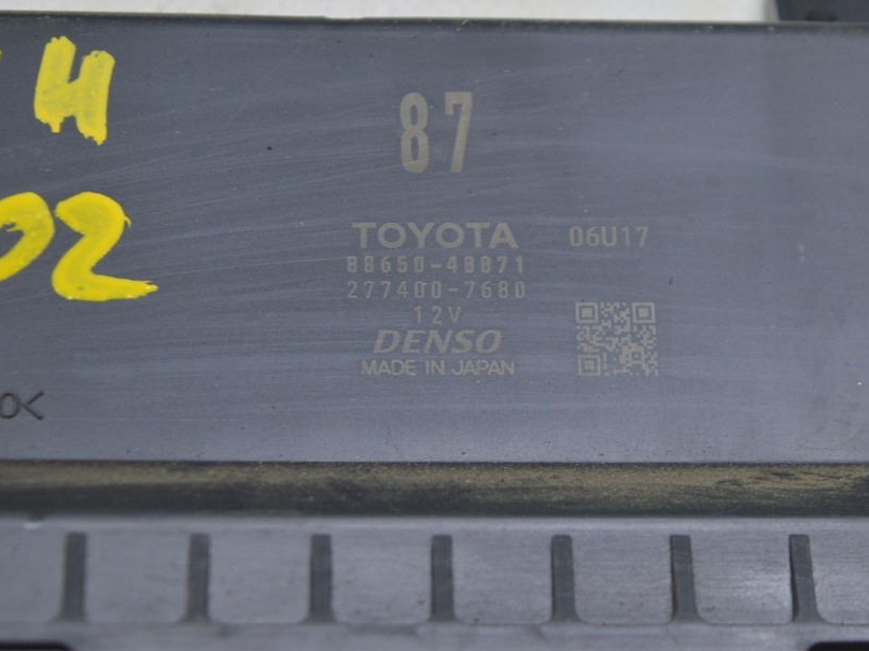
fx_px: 2525
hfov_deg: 19.5
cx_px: 469
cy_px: 315
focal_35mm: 101
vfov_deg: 14.7
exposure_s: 1/20
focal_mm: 55
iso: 400
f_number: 5.6
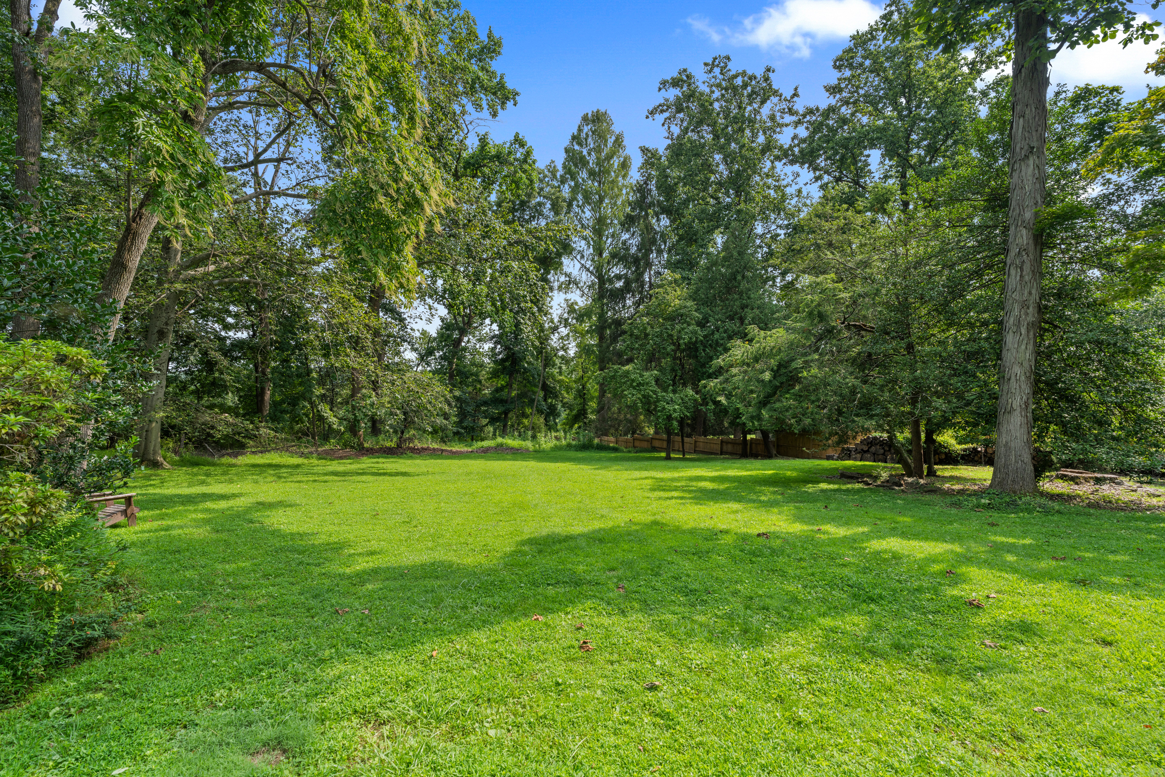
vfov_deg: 73.7
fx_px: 518
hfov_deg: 96.7
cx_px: 582
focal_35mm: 16
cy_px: 388
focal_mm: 16
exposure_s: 1/40
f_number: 9
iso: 160
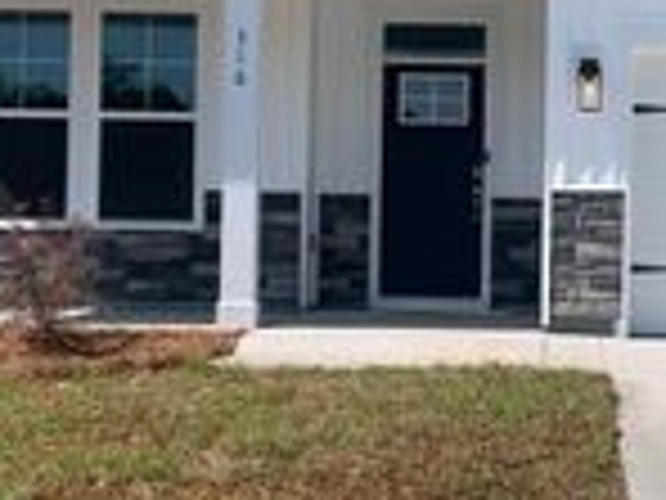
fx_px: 1693
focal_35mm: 88
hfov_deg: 21.9
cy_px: 214
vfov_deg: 16.8
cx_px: 540
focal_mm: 4.25
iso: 25
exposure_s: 1/3086
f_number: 1.8
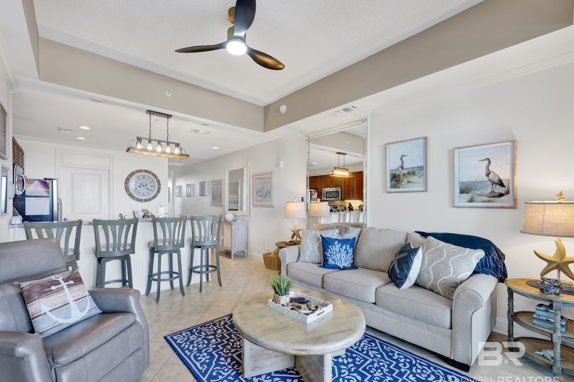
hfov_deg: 100.3
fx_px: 239
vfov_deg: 77.2
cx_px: 271
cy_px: 204
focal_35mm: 15
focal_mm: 14
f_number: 11
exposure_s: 1/8
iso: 400
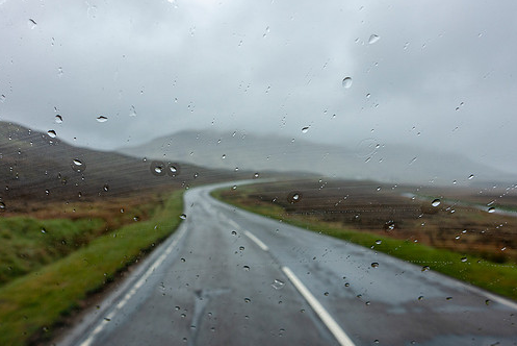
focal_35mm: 28
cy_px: 172
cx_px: 239
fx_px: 402
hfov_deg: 65.4
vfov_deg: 46.5
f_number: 8
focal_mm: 8.8
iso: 125
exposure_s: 1/125
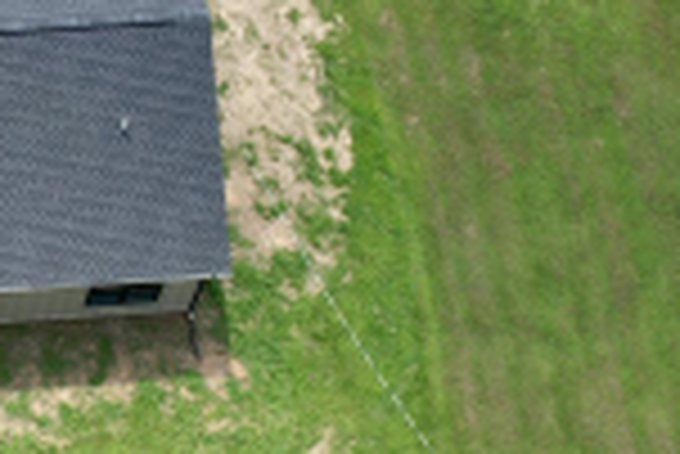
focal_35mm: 109
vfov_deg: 12.5
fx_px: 2061
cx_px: -248
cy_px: 9
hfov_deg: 17.4
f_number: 2.8
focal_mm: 8.38
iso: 120
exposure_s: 1/1000
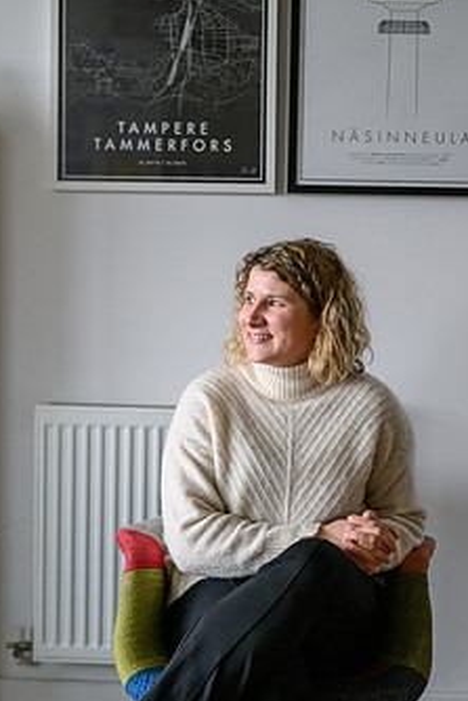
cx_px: 300
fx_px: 1208
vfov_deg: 32.3
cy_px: 317
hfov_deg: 21.9
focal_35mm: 62
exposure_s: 1/250
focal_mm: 46
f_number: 2.2
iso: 5000
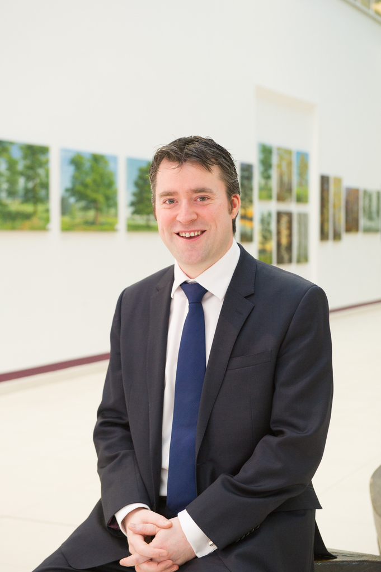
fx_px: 1049
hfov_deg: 20.6
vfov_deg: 30.5
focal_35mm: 66
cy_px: 286
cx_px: 190
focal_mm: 66
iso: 1600
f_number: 4.5
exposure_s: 1/125
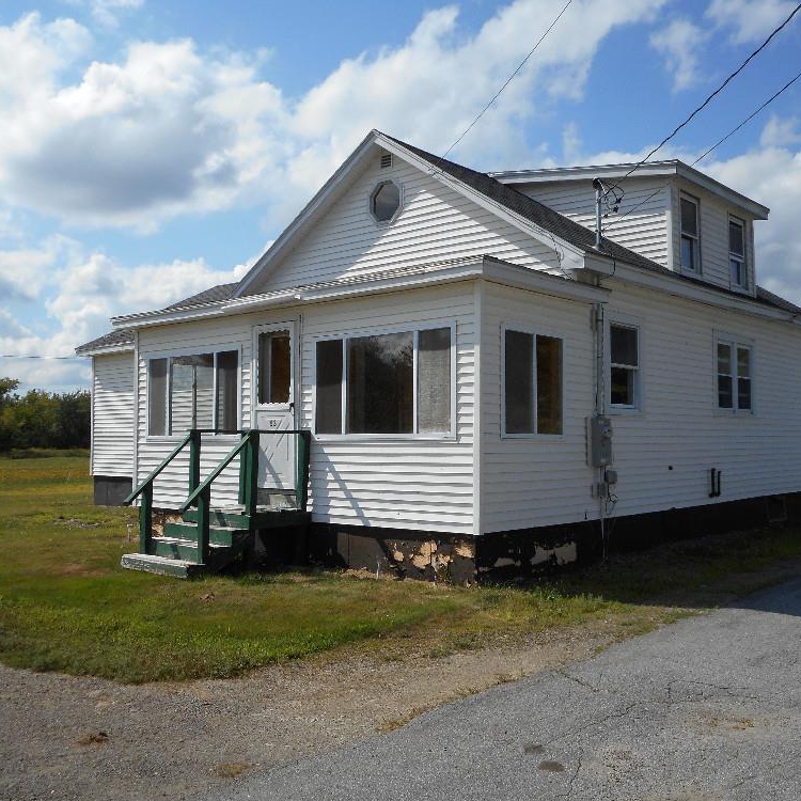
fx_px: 916
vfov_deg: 47.2
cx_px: 438
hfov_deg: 47.2
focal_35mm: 35
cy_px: 402
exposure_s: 1/1000
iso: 80
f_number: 4
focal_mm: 5.2
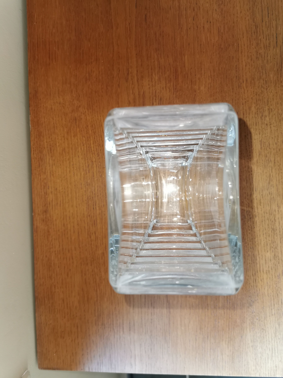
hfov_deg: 51.4
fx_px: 294
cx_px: 142
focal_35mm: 27
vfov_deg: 65.3
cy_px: 189
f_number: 1.6
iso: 100
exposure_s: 1/100
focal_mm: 5.56
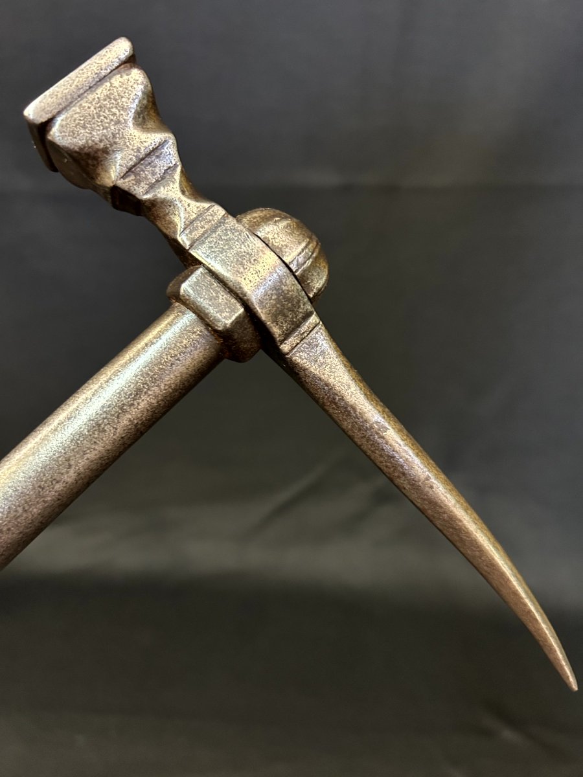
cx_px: 292
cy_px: 388
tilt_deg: -21.0
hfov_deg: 53.1
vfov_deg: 67.3
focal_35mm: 26
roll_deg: -1.0
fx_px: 584
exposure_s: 1/33
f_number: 1.5
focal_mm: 5.7
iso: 500
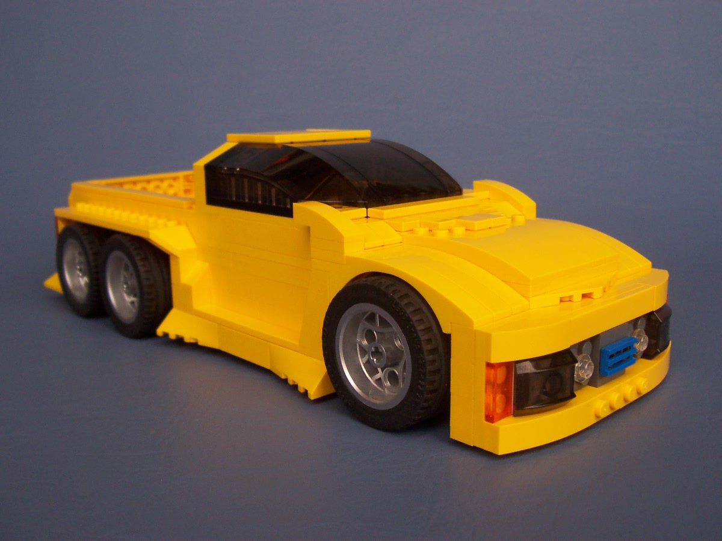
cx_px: 361
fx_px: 772
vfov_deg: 38.7
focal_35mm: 37
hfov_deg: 50.1
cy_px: 270
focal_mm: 5.6
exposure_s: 1/250
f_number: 2.8
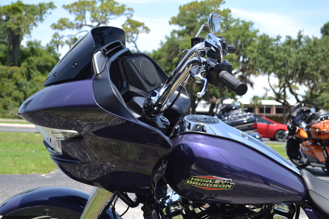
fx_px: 603
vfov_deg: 20.6
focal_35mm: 66
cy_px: 110
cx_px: 164
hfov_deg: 30.5
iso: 100
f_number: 7.1
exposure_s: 1/200
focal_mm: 44
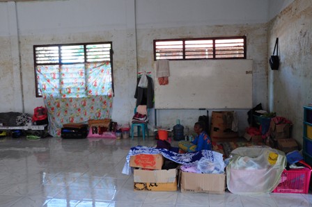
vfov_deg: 41.7
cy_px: 104
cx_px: 156
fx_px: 273
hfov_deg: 59.5
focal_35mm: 32
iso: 500
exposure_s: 1/10
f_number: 13
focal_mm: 21
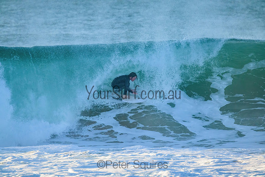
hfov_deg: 2.6
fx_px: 5890
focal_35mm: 800
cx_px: 132
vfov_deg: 1.7
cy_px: 88
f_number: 11
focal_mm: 800
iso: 4000
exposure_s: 1/1600
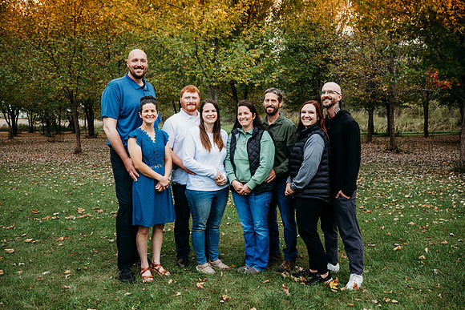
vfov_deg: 36.7
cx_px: 228
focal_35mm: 36
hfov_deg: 52.9
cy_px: 155
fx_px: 468
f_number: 5.6
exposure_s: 1/250
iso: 200
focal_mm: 35
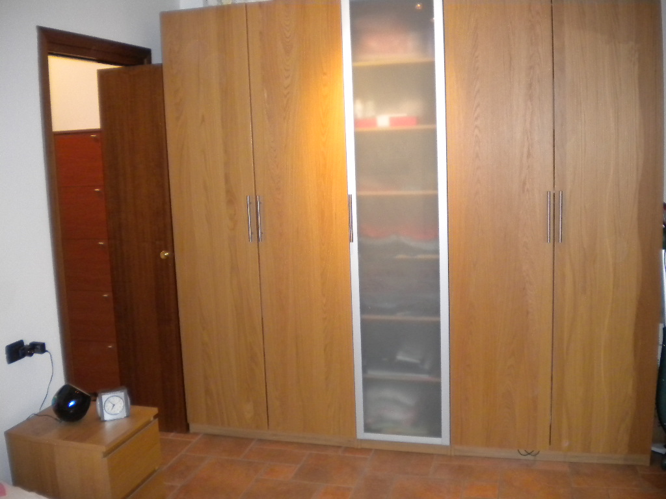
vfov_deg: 40.7
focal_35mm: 35
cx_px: 333
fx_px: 673
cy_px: 250
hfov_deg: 52.6
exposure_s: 1/30
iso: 400
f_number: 3.1
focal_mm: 6.3
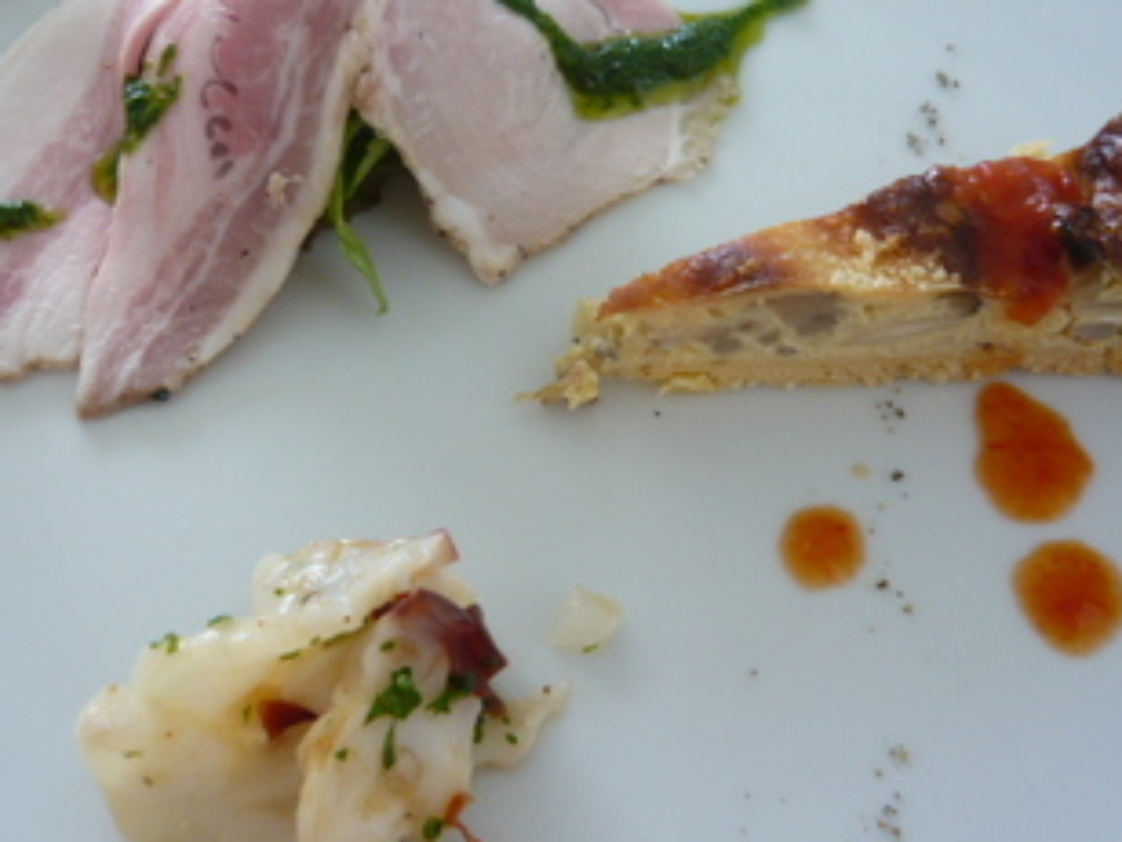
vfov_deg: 32.1
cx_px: 561
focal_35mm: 45
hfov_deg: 42.1
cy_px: 341
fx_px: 1459
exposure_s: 1/40
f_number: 2.8
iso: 100
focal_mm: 5.5
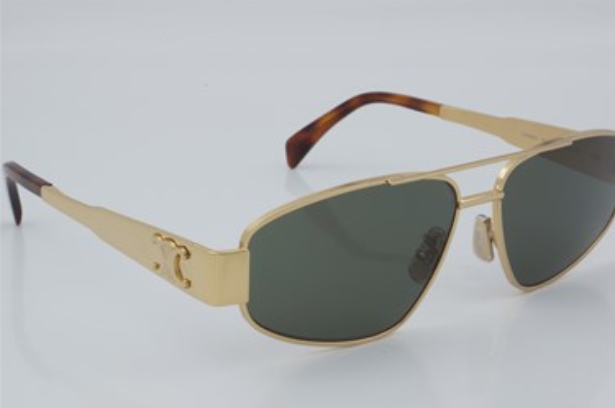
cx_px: 326
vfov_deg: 17.0
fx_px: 1365
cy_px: 208
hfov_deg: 25.4
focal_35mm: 80
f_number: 32
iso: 100
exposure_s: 1/4
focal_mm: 50
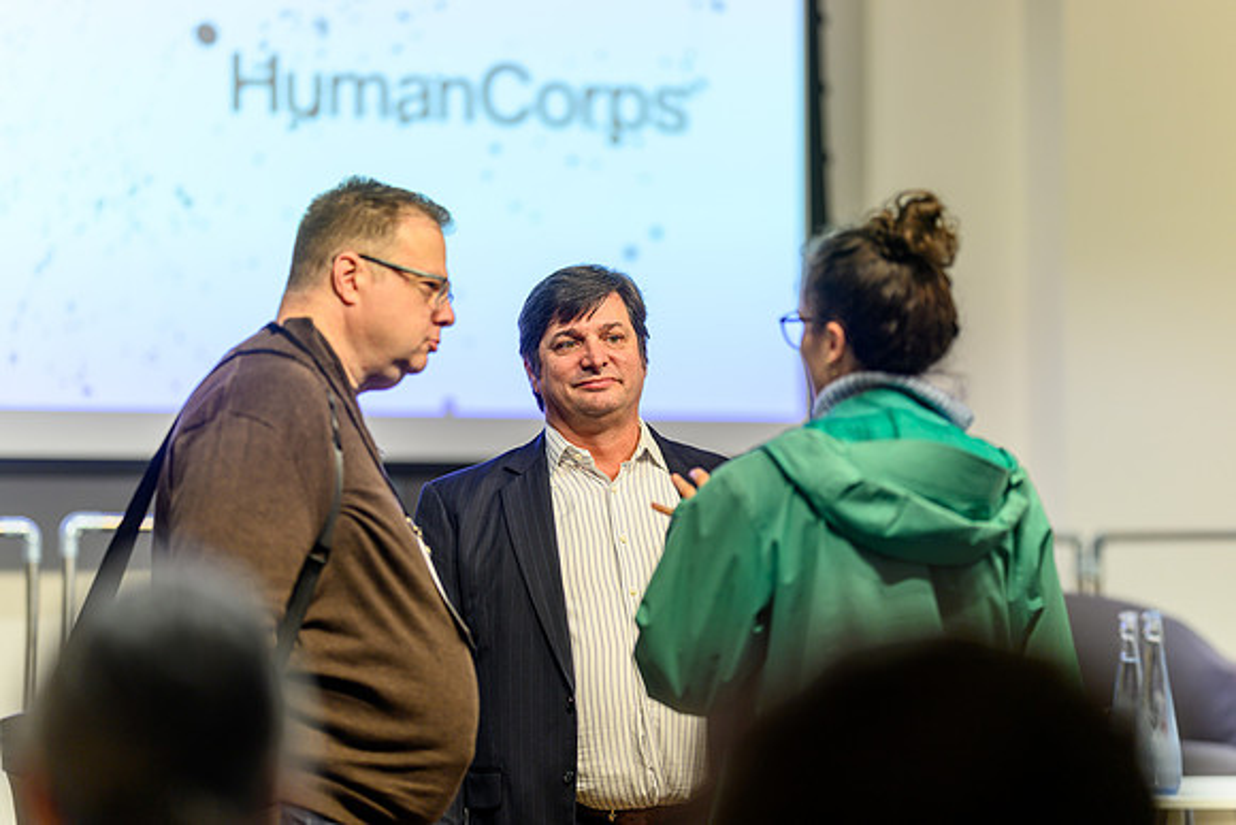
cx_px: 618
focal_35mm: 137
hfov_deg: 15.0
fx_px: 4689
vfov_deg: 10.1
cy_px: 412
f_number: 1.8
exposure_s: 1/200
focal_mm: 135
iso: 180
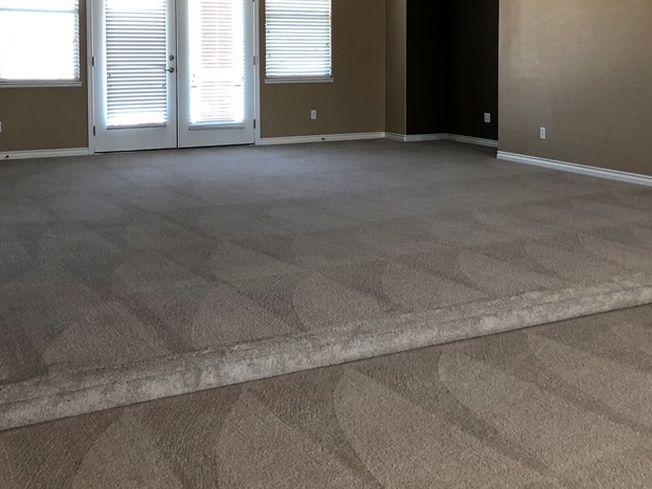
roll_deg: +0.2
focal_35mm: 46
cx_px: 391
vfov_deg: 30.7
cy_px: 99
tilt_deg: -5.0
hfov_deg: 41.1
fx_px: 866
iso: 40
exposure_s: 1/24
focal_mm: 3.99
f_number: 1.8
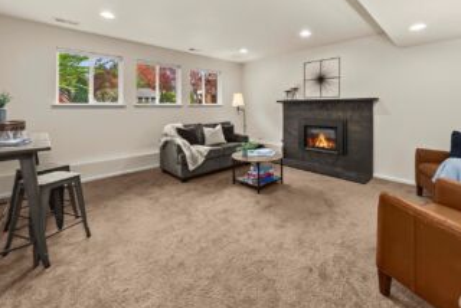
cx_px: 254
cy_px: 123
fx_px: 192
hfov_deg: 100.0
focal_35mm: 15
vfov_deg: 76.6
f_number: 7.1
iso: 1000
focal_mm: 12
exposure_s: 1/4
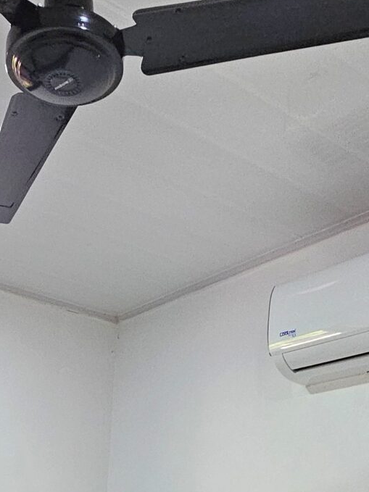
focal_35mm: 49
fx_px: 697
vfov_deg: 28.9
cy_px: 688
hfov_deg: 29.1
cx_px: 79
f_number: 2.2
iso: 400
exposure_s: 1/60.2
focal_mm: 2.2
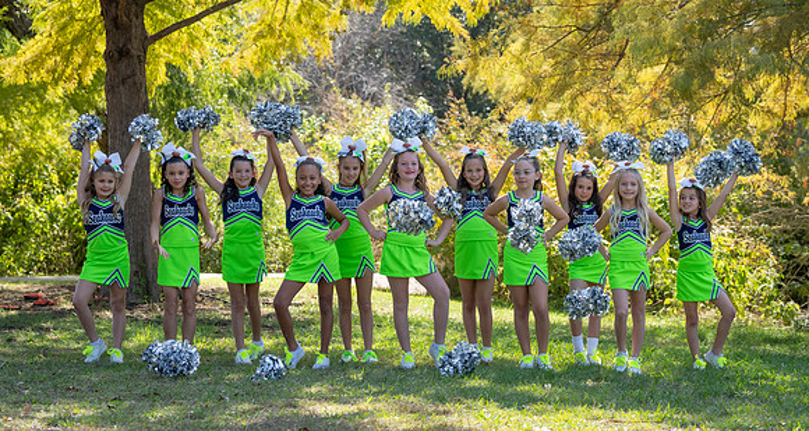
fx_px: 1766
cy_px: 218
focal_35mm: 83
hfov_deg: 25.8
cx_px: 417
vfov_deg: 13.9
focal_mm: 70
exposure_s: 1/1250
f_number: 4
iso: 500
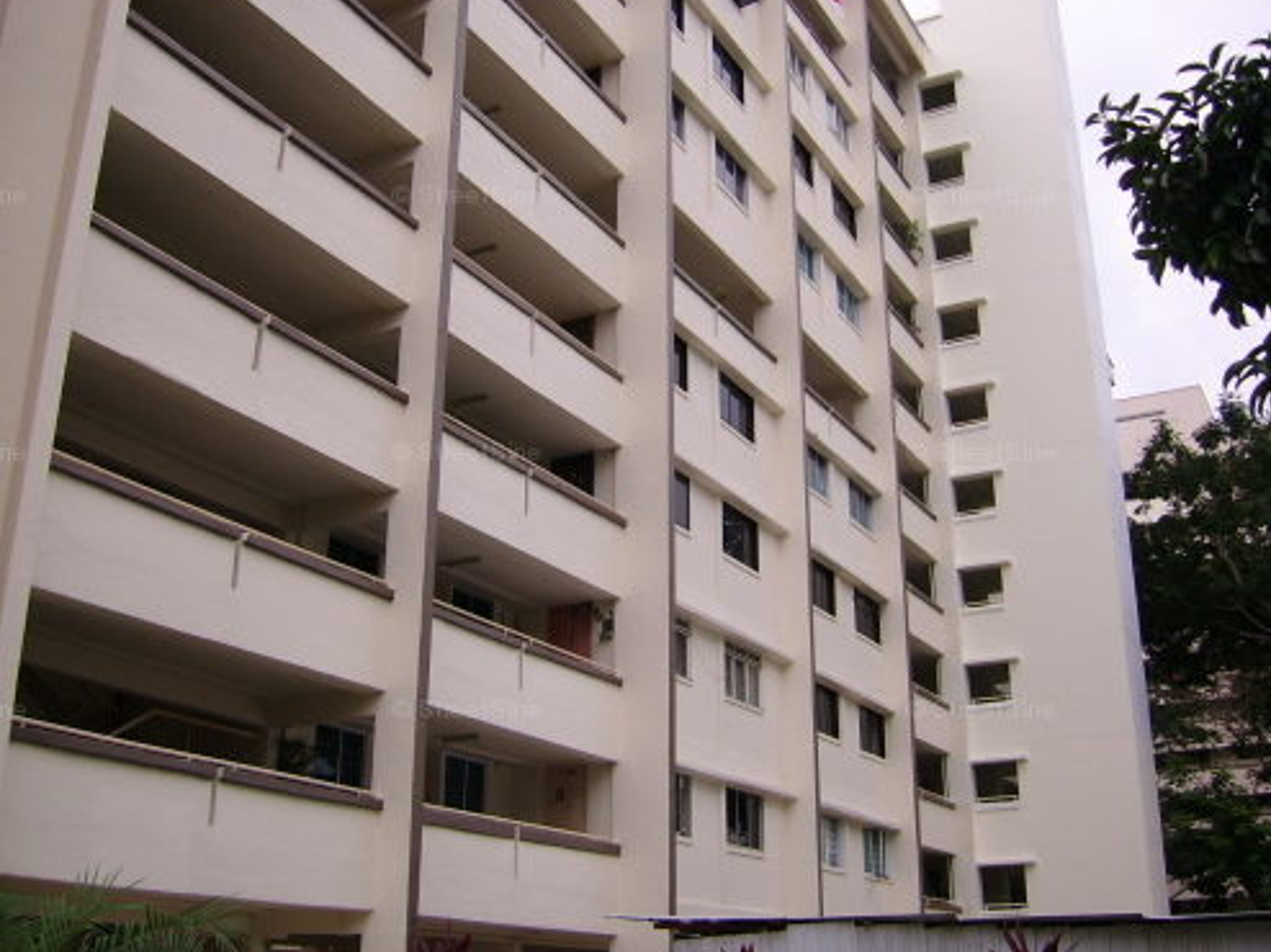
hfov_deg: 47.8
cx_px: 584
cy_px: 455
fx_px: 1431
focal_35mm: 39
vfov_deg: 36.8
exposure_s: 1/545
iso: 50
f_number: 2.8
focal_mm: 5.95
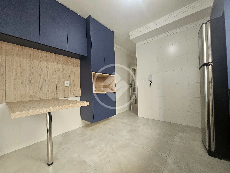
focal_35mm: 13
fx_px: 86
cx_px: 115
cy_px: 86
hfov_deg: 106.2
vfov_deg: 89.9
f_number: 2.2
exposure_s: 1/60
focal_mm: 2.2
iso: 320
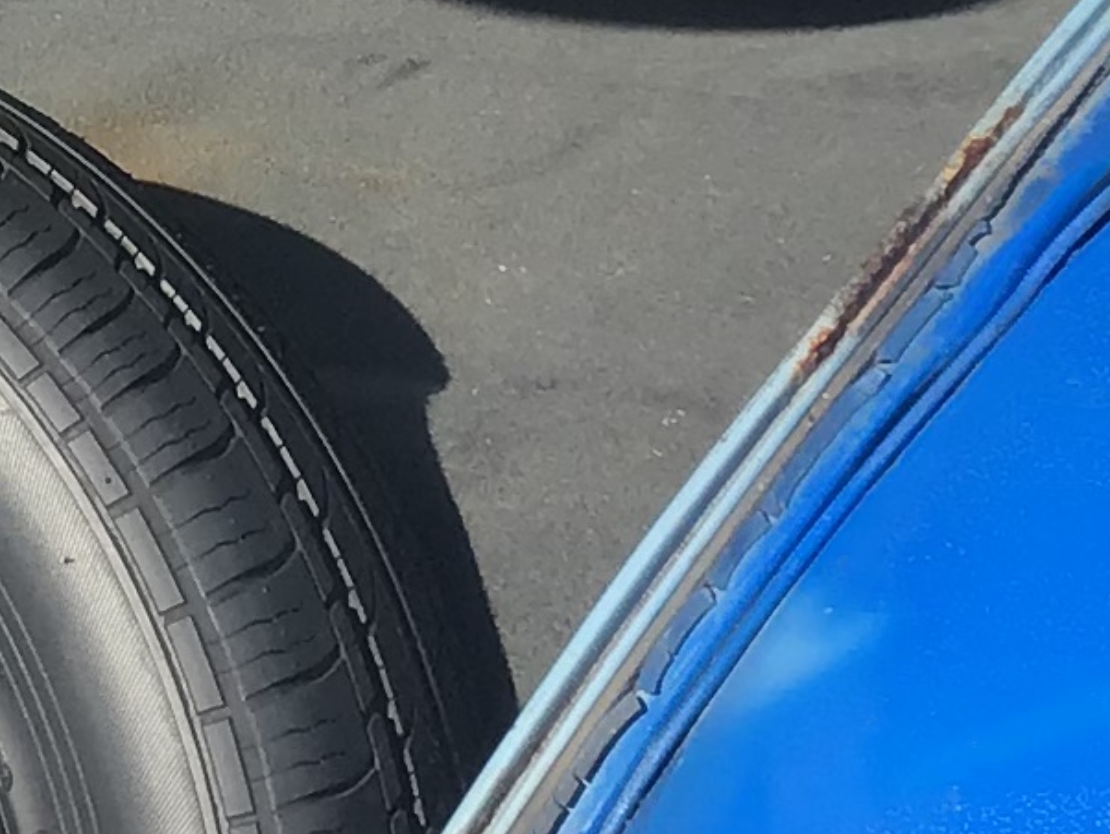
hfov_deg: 11.7
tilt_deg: -23.3
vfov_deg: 8.8
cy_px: -94
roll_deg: +4.8
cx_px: 144
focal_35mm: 168
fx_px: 5389
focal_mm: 3.3
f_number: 2.4
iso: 25
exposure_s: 1/673
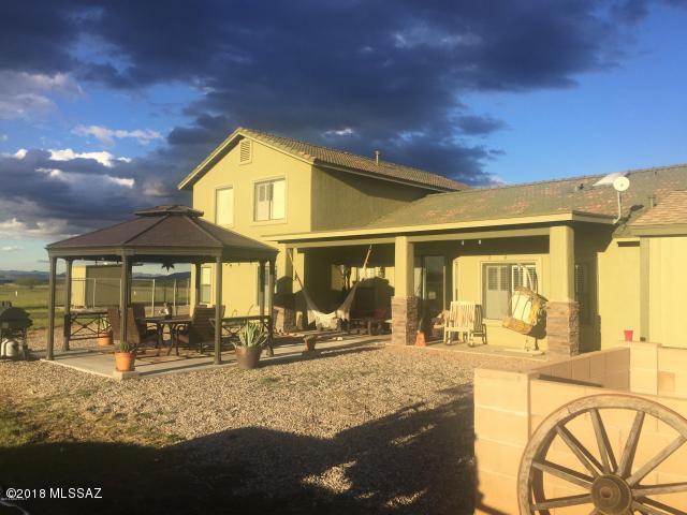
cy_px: 258
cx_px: 344
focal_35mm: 29
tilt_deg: +2.8
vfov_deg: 48.2
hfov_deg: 61.7
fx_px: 576
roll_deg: -2.7
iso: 32
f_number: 2.2
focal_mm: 4.15
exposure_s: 1/1099
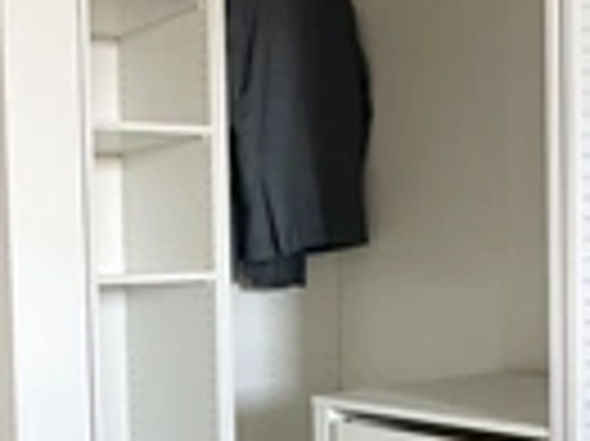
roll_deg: +1.5
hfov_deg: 31.5
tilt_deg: -1.8
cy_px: 315
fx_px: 971
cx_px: 11
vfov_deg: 25.4
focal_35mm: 57
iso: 250
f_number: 2.2
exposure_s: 1/100
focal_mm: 2.22
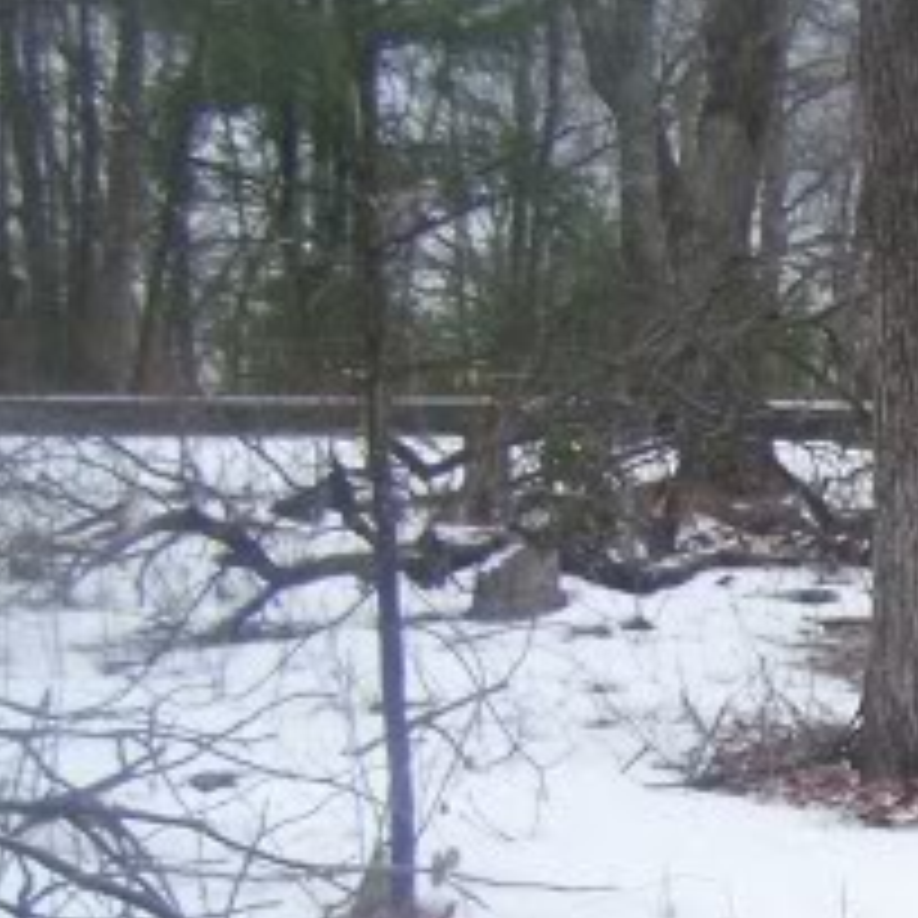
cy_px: 950
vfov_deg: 13.0
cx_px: 1724
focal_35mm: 132
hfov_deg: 12.0
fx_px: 3960
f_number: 2.8
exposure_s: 1/500
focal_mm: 6.3
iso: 160
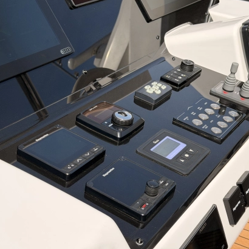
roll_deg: +1.2
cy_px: 124
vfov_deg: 30.0
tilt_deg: -26.3
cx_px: 140
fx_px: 464
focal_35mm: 57
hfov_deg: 30.0
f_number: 1.78
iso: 80
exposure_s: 1/6024
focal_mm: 6.76
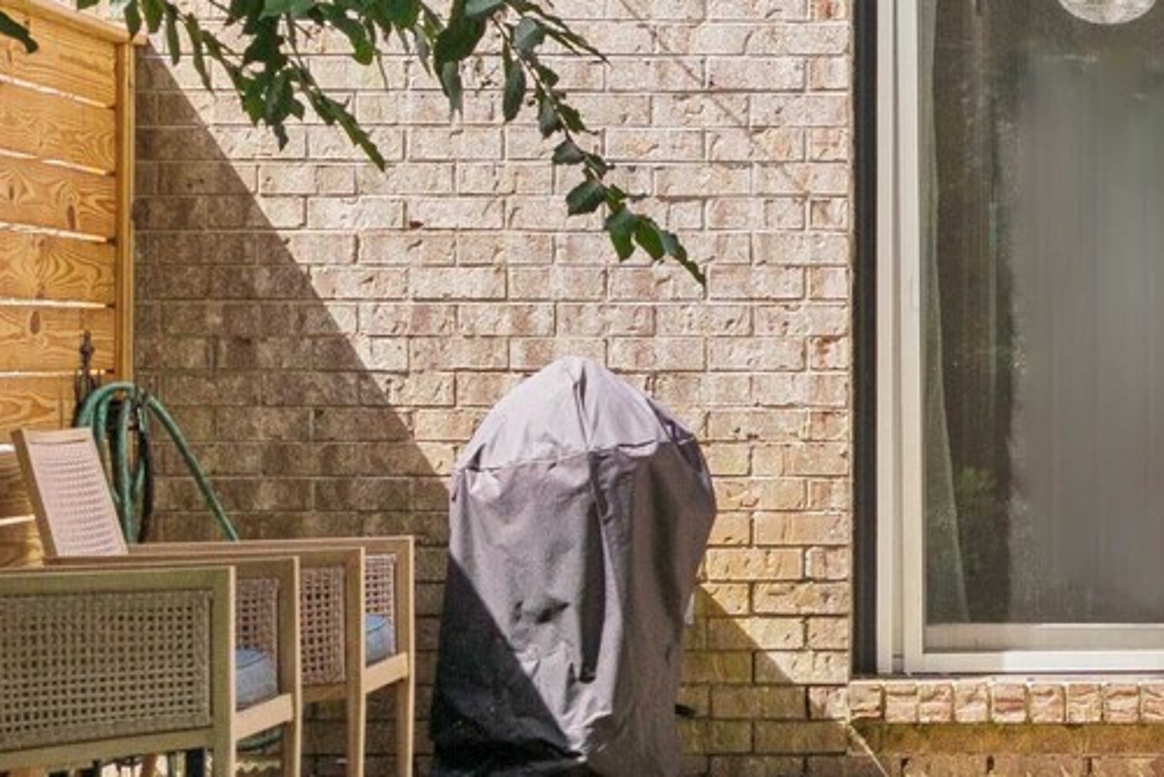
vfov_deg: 10.6
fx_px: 4173
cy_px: 183
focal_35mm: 129
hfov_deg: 15.5
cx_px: 1213
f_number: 8
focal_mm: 21
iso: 250
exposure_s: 1/200
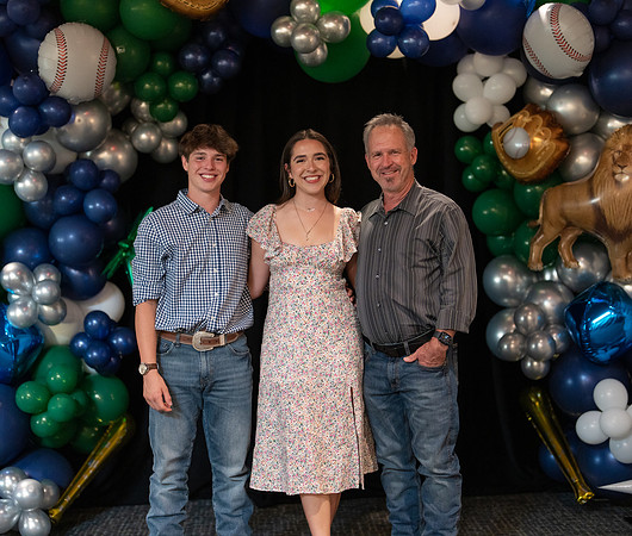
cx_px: 318
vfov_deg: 26.9
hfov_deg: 31.5
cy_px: 268
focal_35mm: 58
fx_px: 1120
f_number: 1.2
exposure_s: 1/320
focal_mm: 50
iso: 1600
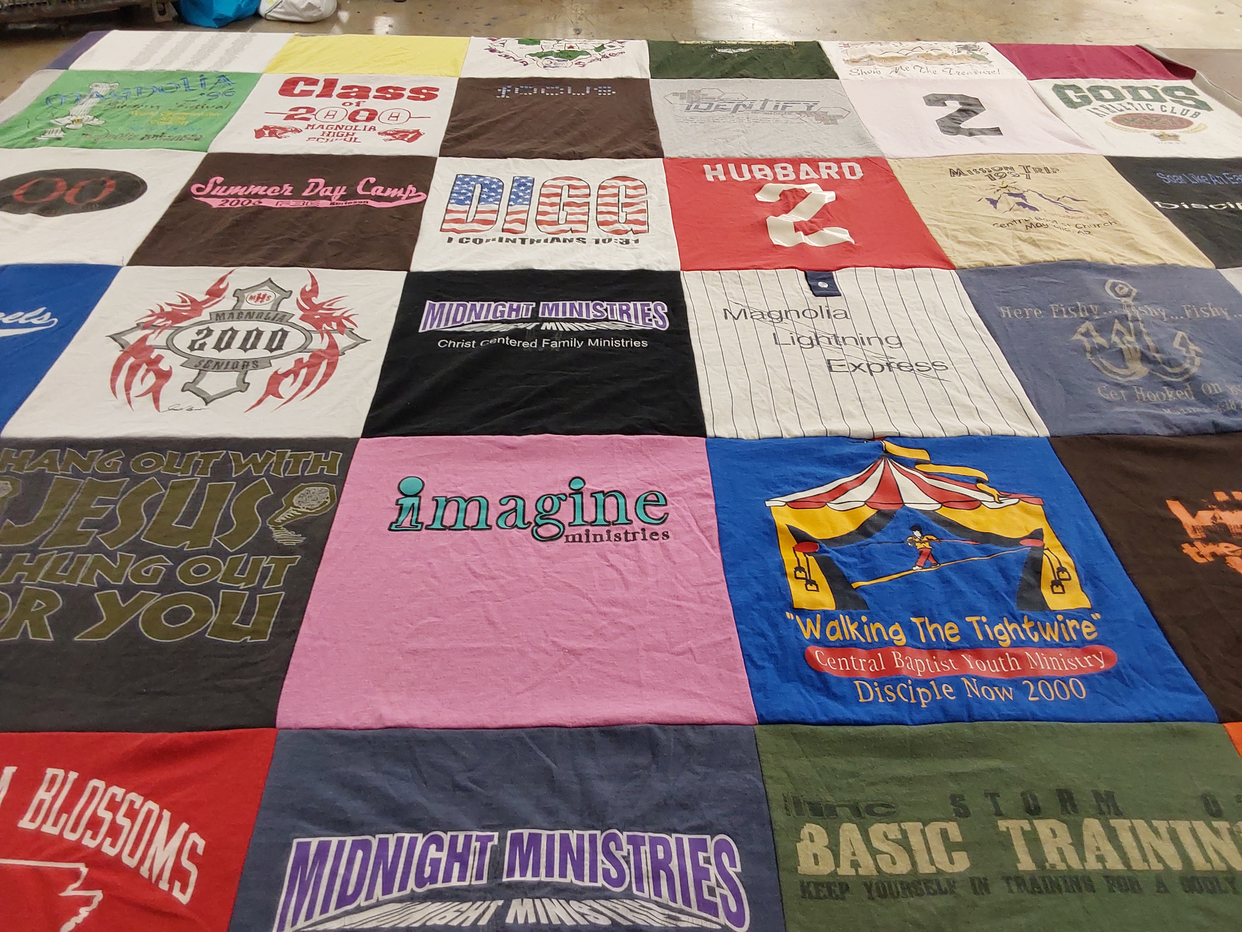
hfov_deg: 63.4
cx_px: 621
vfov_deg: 49.7
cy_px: 466
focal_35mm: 28
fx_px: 1005
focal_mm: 2.91
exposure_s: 1/50
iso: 100
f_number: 1.9
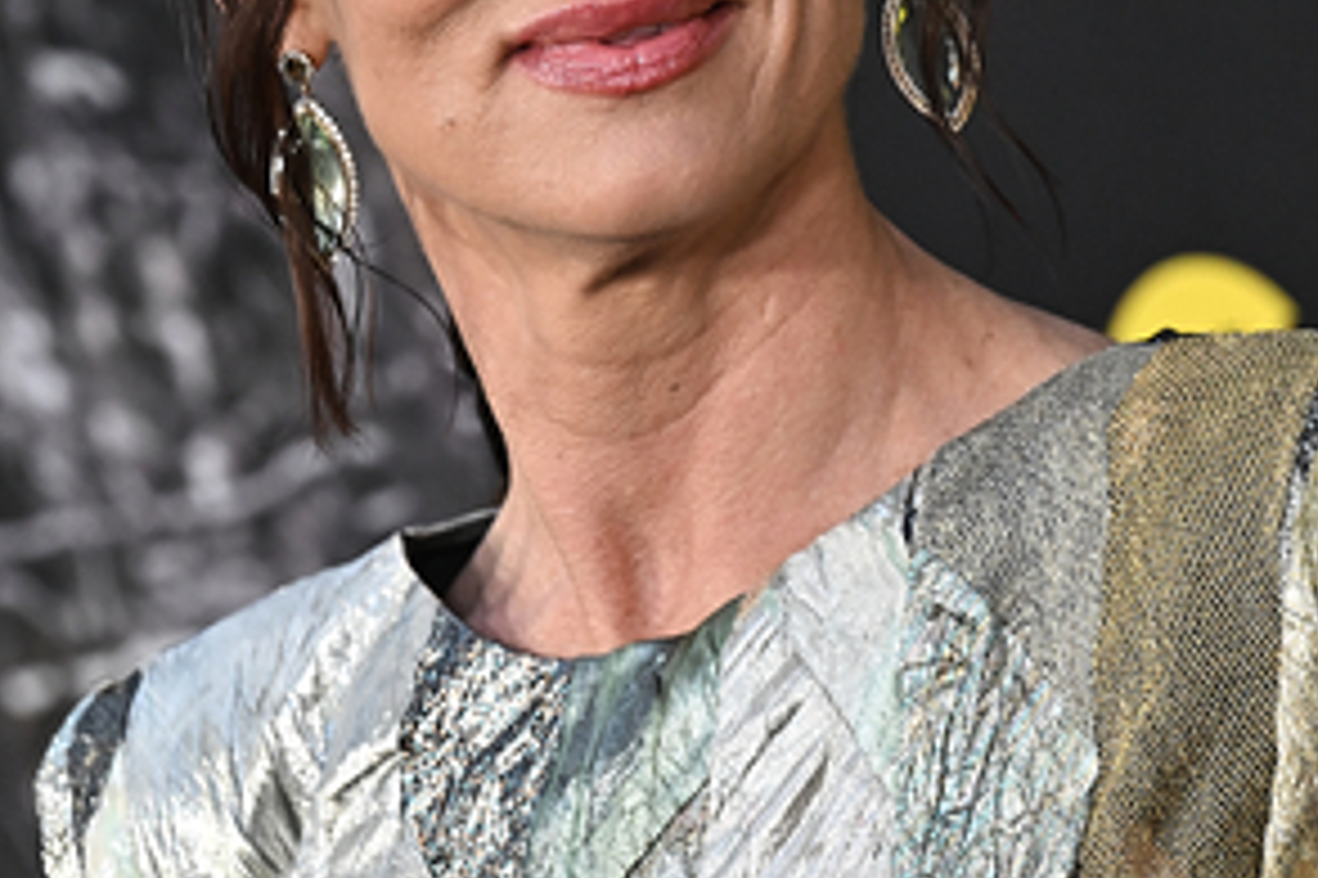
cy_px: 200
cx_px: 1080
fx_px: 20014
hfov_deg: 3.8
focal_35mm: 547
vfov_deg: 2.5
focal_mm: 200
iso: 1250
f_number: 5.6
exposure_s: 1/160
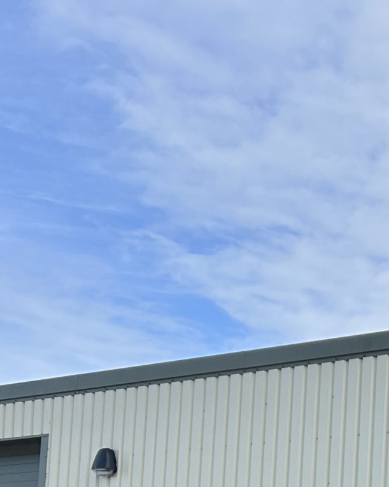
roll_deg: -3.0
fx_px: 1223
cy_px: 576
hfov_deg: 16.0
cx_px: 641
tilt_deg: +4.3
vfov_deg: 21.0
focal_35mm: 85
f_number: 1.5
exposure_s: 1/2513
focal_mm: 5.7
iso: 50
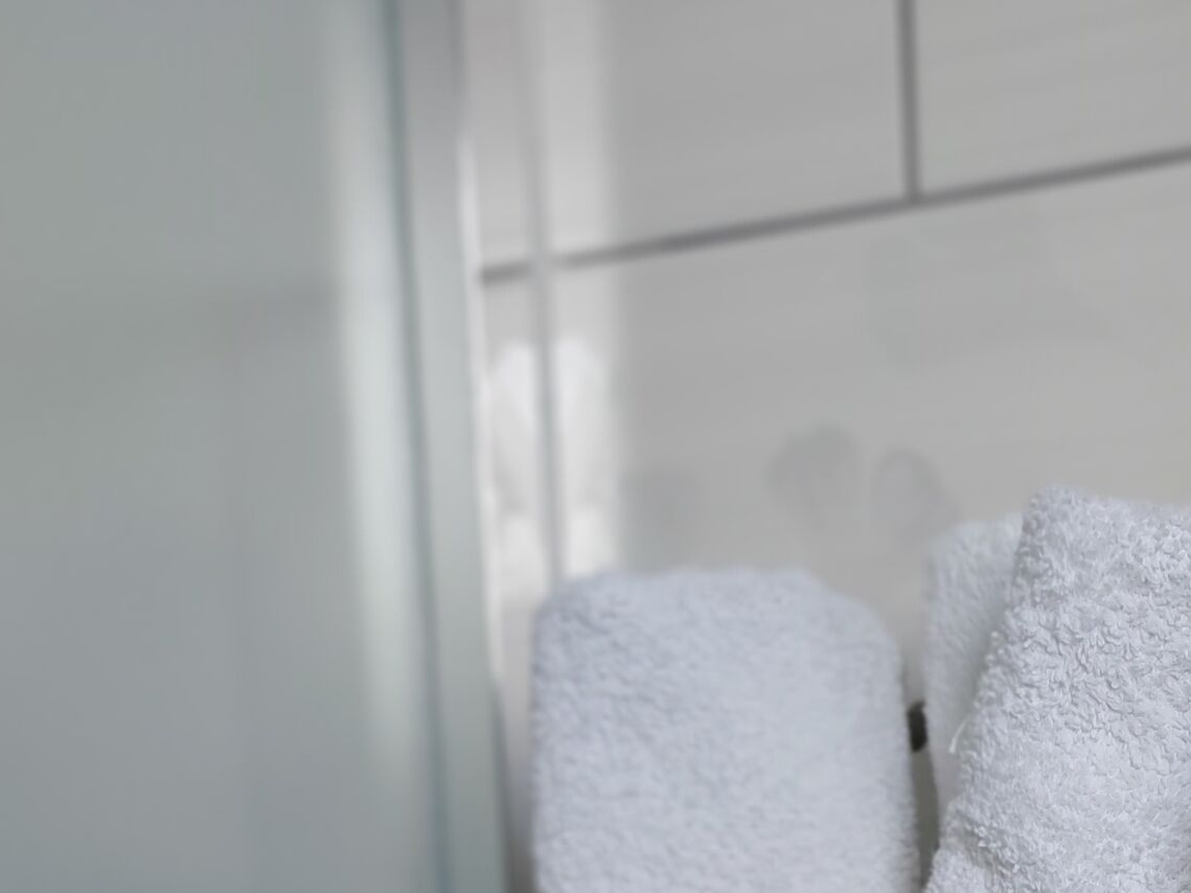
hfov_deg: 30.7
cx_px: 1154
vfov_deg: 22.8
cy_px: 1066
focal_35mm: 59
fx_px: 2030
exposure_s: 1/25
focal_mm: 5.23
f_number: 1.8
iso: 160
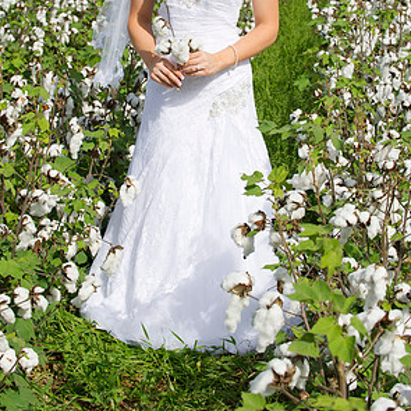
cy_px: 113
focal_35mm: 101
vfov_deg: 17.1
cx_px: 207
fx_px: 1357
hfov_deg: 17.2
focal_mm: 78
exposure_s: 1/400
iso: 200
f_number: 8
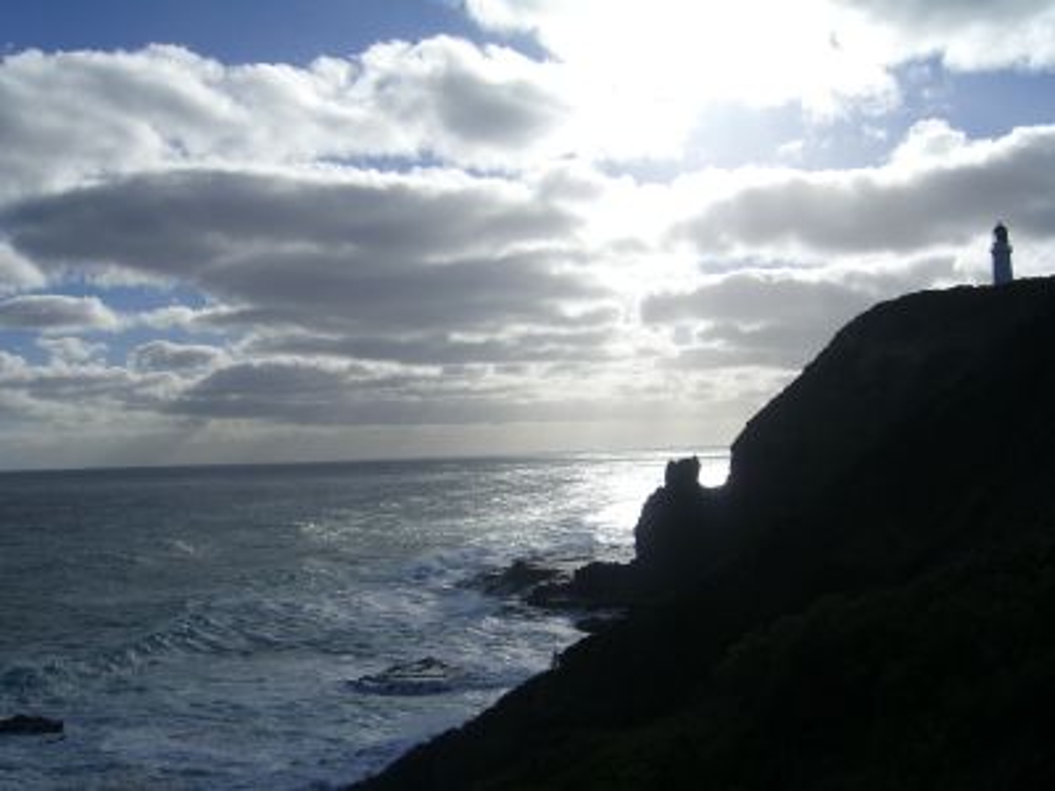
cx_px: 528
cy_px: 396
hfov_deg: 49.0
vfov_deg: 37.7
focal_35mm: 38
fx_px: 1158
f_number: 8
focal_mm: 7.9
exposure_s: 1/1000
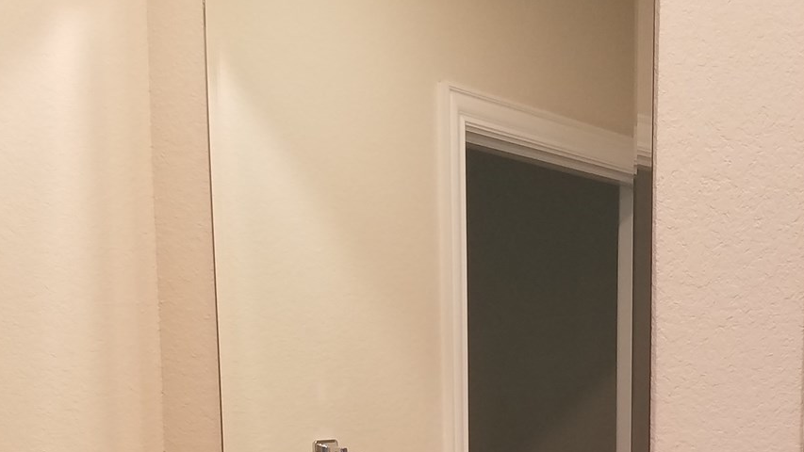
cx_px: 607
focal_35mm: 68
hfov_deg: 30.5
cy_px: 608
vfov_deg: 16.6
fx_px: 1450
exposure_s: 1/60
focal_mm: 4.2
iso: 80
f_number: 1.7
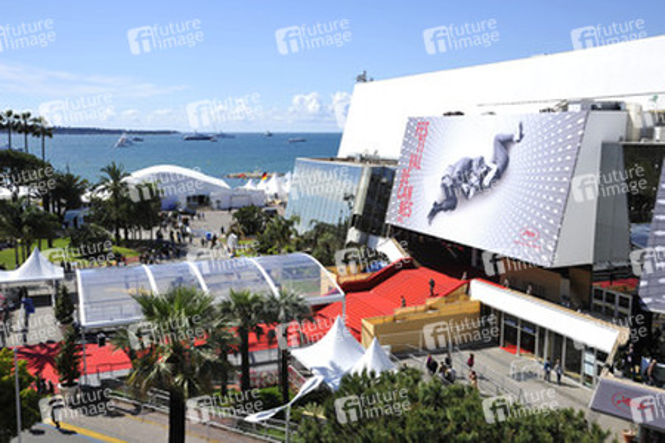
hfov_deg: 54.4
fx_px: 646
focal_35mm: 35
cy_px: 222
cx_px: 332
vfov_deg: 37.9
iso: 200
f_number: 10
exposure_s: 1/400
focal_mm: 35
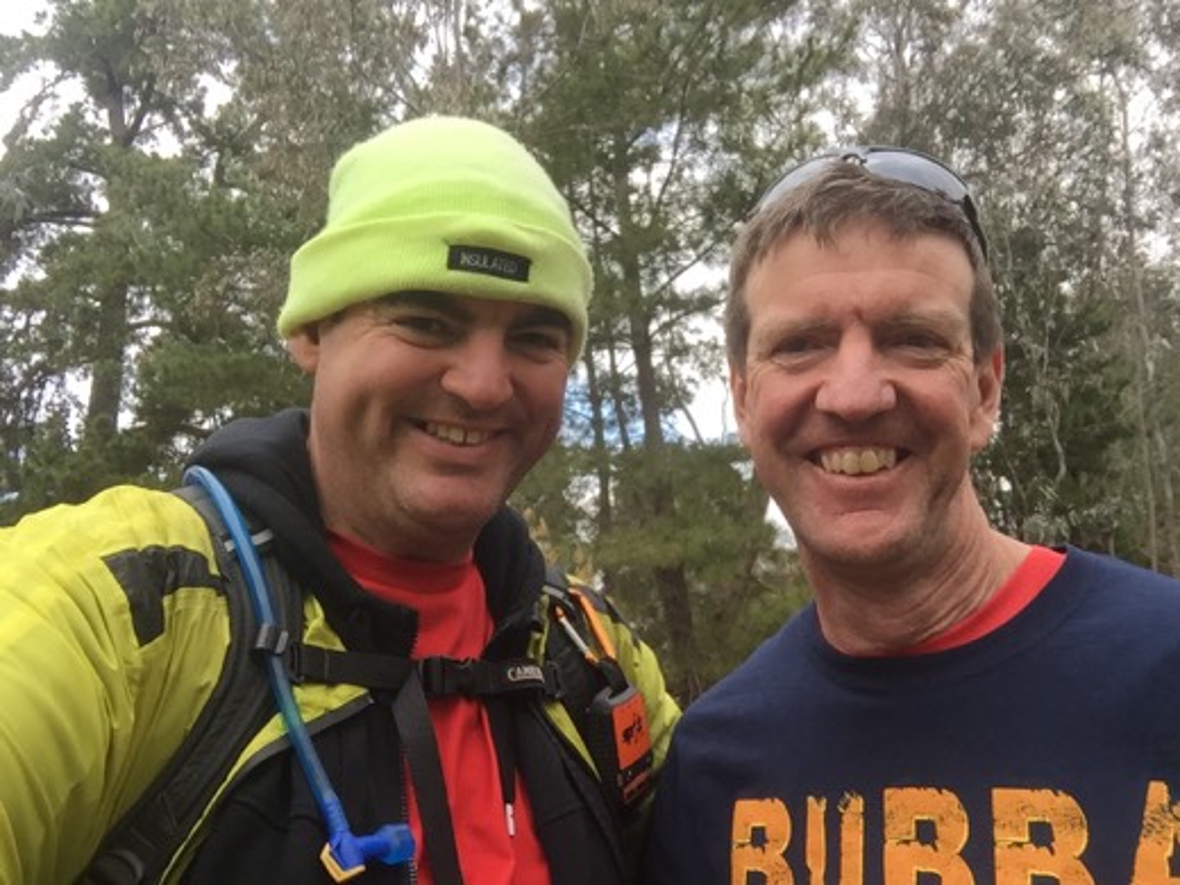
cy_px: 442
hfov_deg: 58.4
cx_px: 590
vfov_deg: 45.4
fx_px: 1057
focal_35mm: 31
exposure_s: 1/180
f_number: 2.2
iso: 32
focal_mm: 2.65
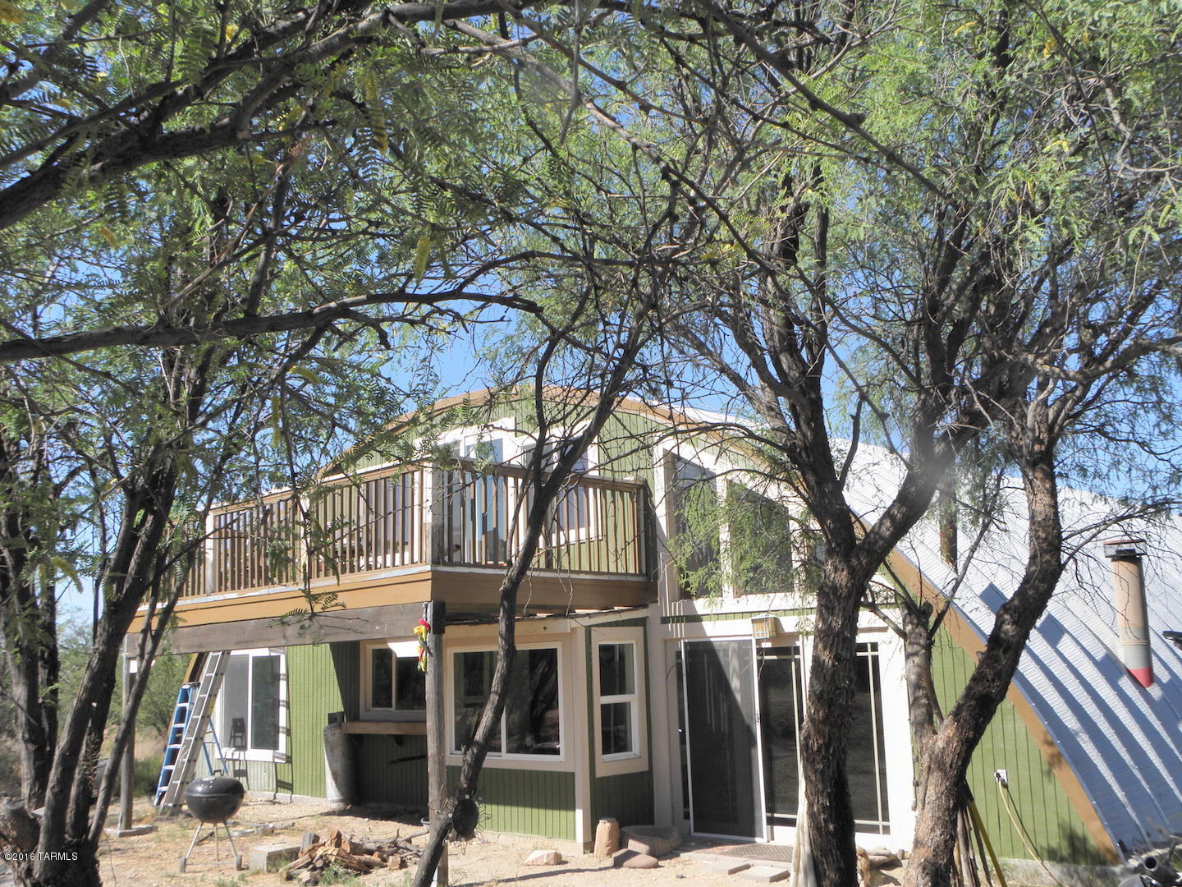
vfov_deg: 39.7
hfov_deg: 51.4
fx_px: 1229
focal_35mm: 36
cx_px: 591
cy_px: 444
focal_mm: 6.44
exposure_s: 1/200
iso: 64
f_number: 5.6
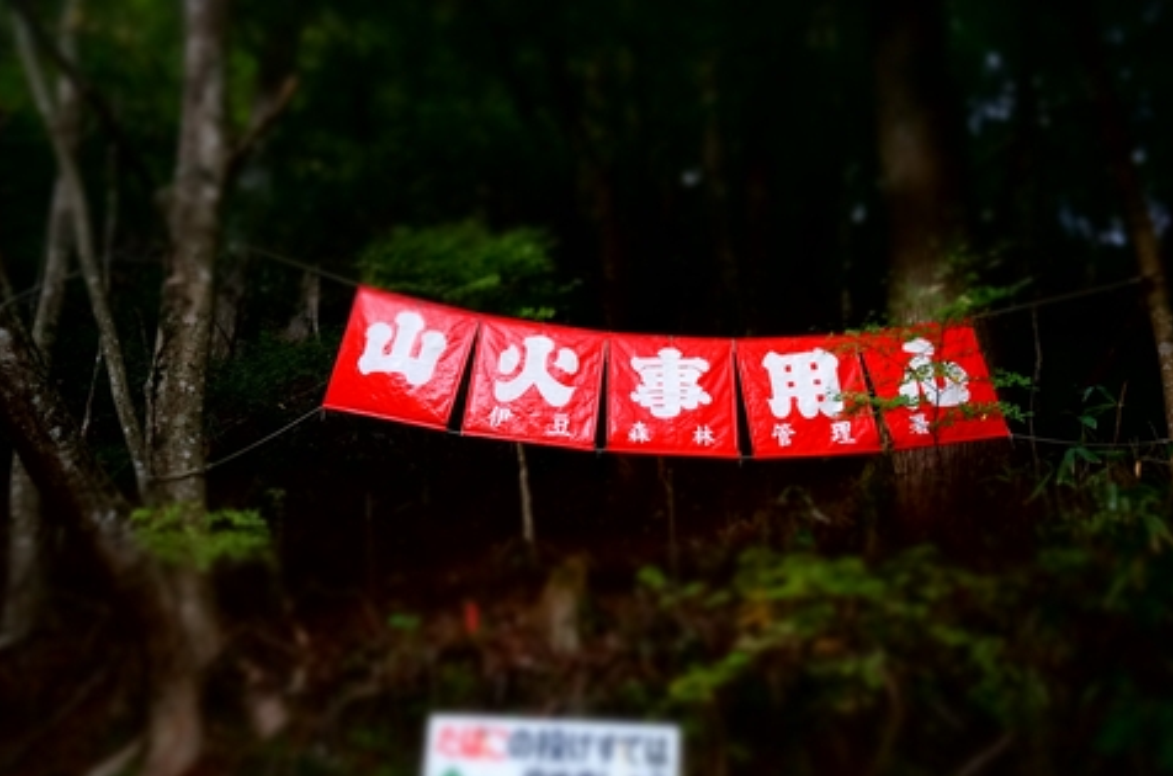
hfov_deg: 52.0
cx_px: 580
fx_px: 1203
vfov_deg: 35.8
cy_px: 397
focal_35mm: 37
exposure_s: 1/60
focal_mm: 24
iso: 1600
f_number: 4.5
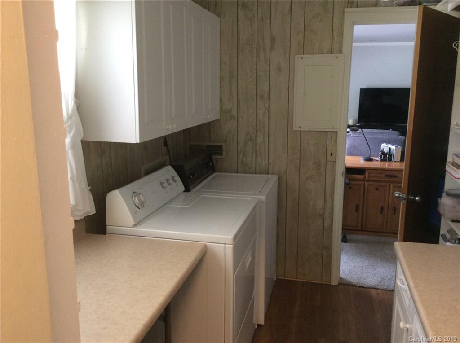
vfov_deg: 44.0
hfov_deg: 56.9
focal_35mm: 32
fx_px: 424
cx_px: 230
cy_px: 172
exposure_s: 1/24
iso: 100
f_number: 2.4
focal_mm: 3.3
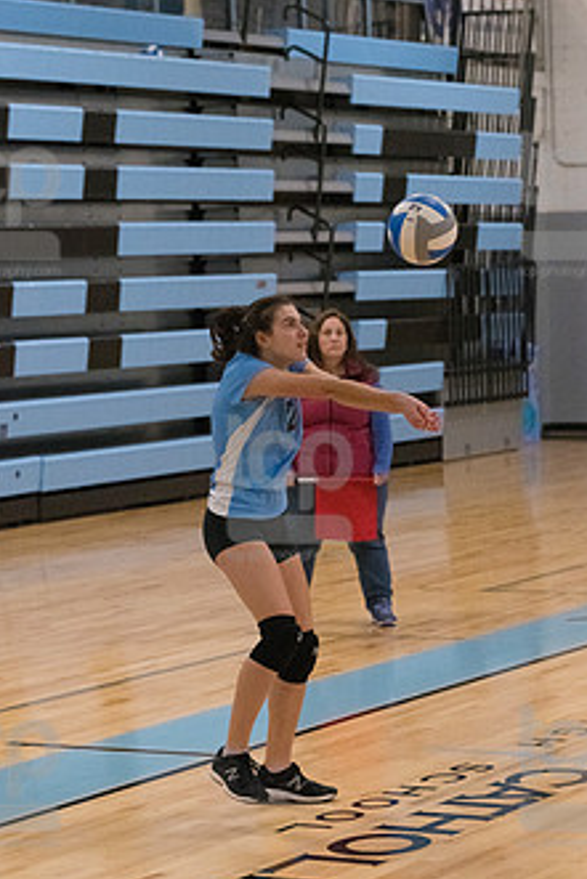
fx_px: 3054
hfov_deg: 11.0
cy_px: 489
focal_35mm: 125
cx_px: 290
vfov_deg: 16.4
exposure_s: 1/1000
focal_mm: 92
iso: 8000
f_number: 4.5
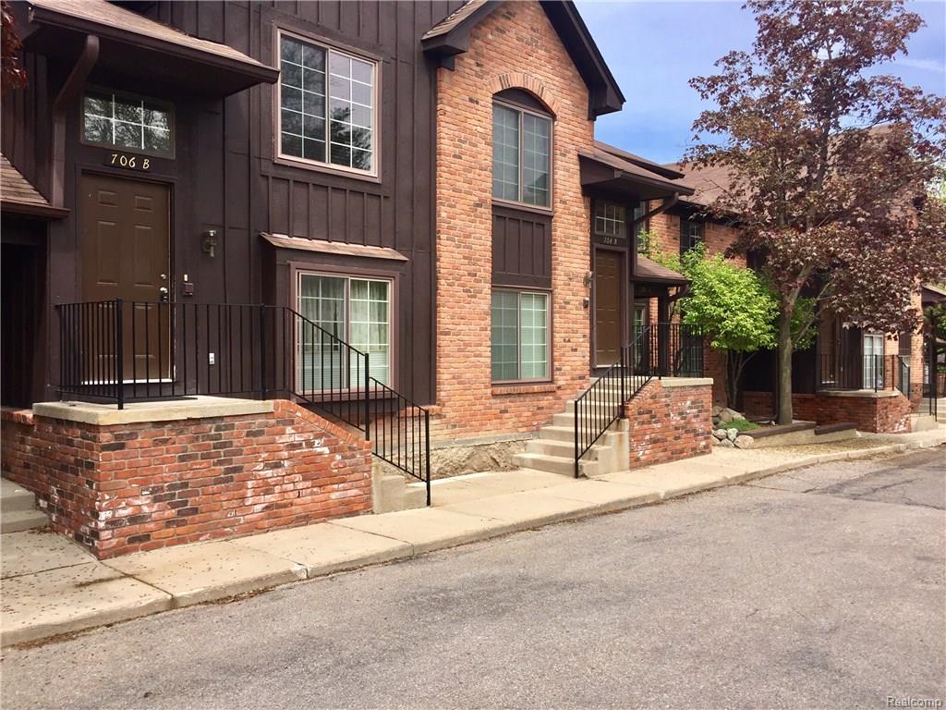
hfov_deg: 61.7
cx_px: 473
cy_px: 355
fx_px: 793
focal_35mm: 29
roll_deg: +0.0
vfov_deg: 48.2
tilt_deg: -1.4
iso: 32
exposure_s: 1/1883
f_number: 2.2
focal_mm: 4.15
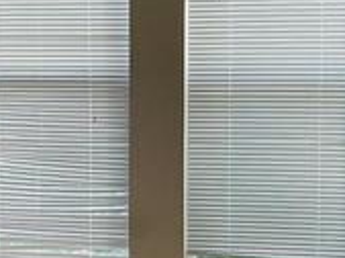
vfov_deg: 13.3
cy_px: 145
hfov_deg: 17.7
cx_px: 92
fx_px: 1104
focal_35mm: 111
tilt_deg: -3.5
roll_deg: -0.3
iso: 100
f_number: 1.6
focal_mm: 5.1
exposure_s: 1/60
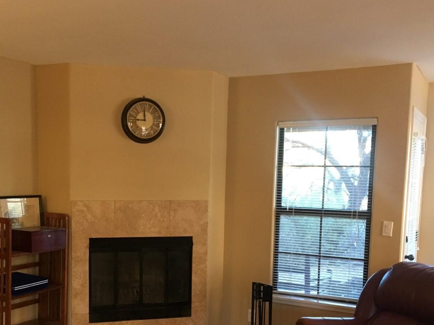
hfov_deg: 43.5
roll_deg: -0.3
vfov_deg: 33.2
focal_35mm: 43
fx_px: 539
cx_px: 165
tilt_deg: -5.4
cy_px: 225
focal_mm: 4.15
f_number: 2.2
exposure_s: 1/24
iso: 200
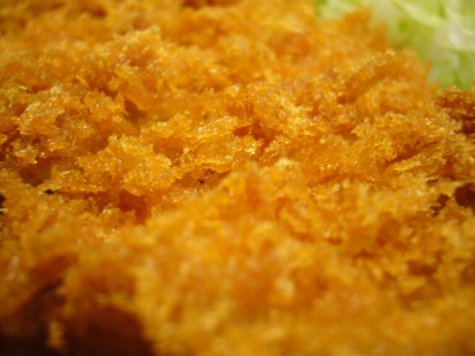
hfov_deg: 52.6
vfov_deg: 40.7
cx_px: 238
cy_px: 178
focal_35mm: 35
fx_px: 480
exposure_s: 1/8
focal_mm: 5.8
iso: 200
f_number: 2.8
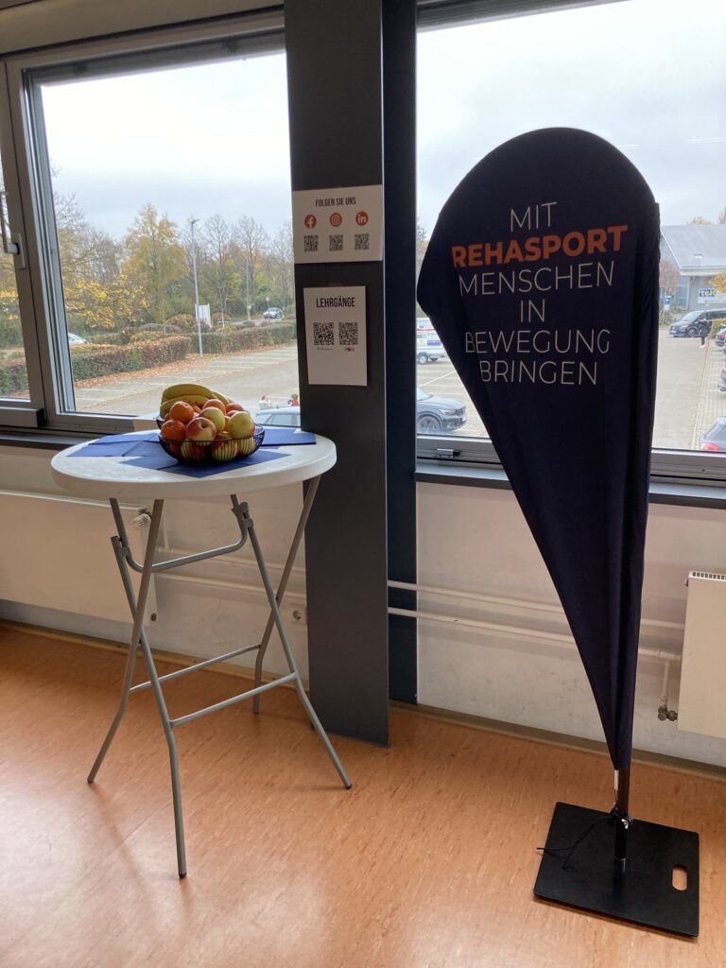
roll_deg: +0.6
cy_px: 484
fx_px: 783
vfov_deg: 63.4
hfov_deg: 49.7
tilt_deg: -12.8
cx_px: 363
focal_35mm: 28
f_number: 1.8
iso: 64
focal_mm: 3.99
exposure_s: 1/121
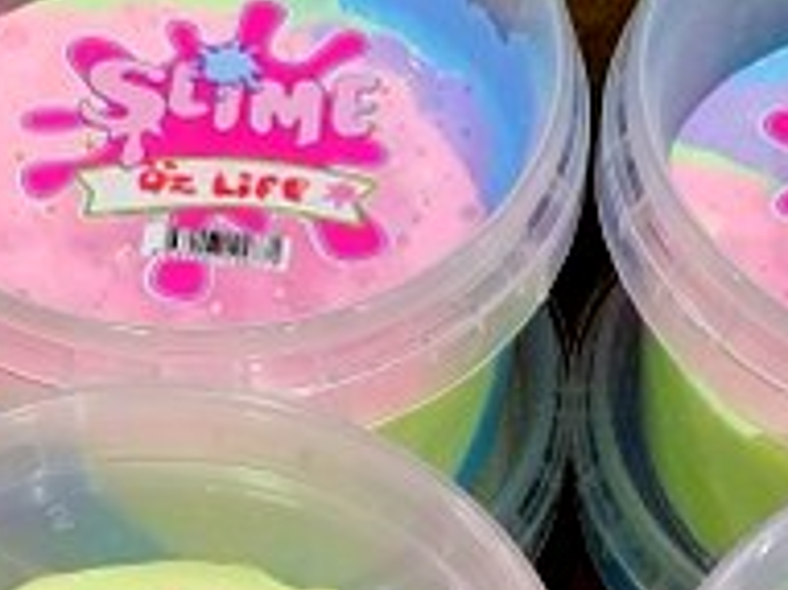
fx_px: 2480
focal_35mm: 109
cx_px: 602
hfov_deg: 17.9
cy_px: 1097
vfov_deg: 12.3
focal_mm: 4.32
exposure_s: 1/100
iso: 320
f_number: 2.4
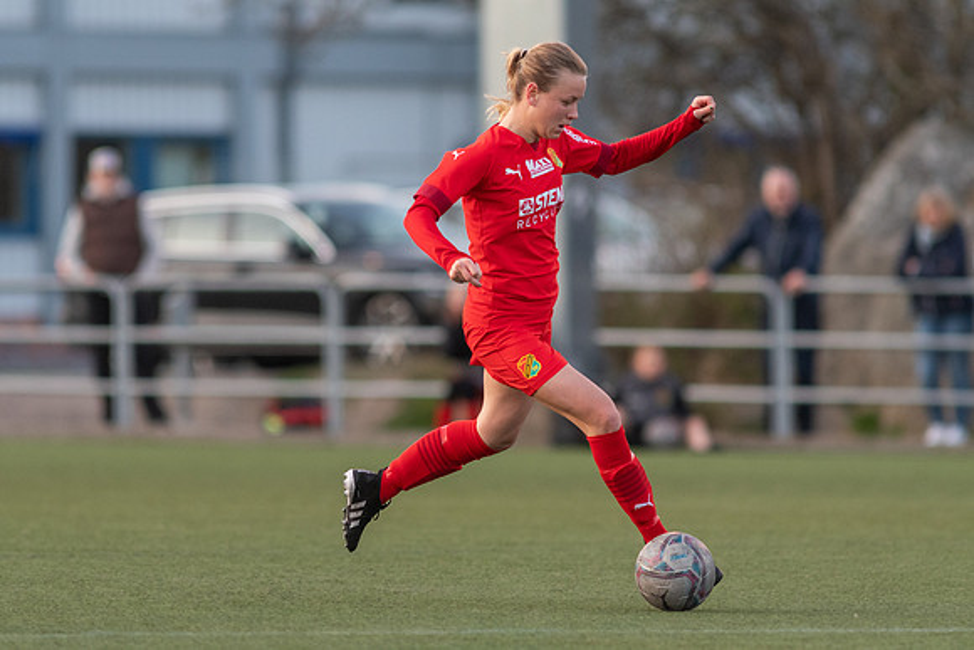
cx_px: 487
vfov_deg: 3.1
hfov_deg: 4.6
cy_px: 325
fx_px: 12177
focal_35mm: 450
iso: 1250
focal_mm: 300
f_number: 3.2
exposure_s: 1/800
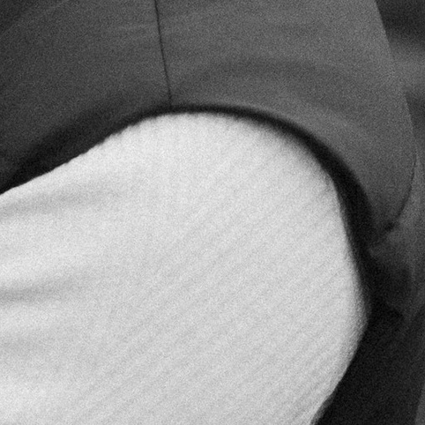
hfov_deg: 7.1
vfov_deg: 7.0
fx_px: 3292
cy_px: -585
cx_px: -391
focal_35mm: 237
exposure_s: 1/8000
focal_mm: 35
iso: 800
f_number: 1.4
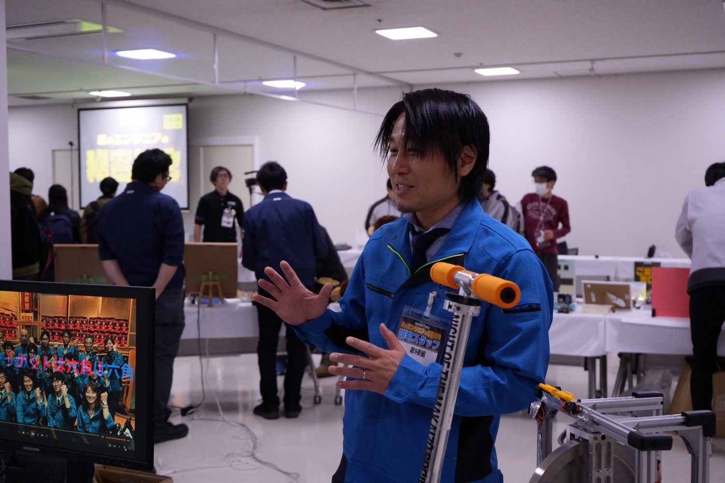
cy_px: 242
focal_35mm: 42
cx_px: 362
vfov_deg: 31.9
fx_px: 846
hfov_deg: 46.4
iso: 10000
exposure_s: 1/400
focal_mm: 42
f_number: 5.6
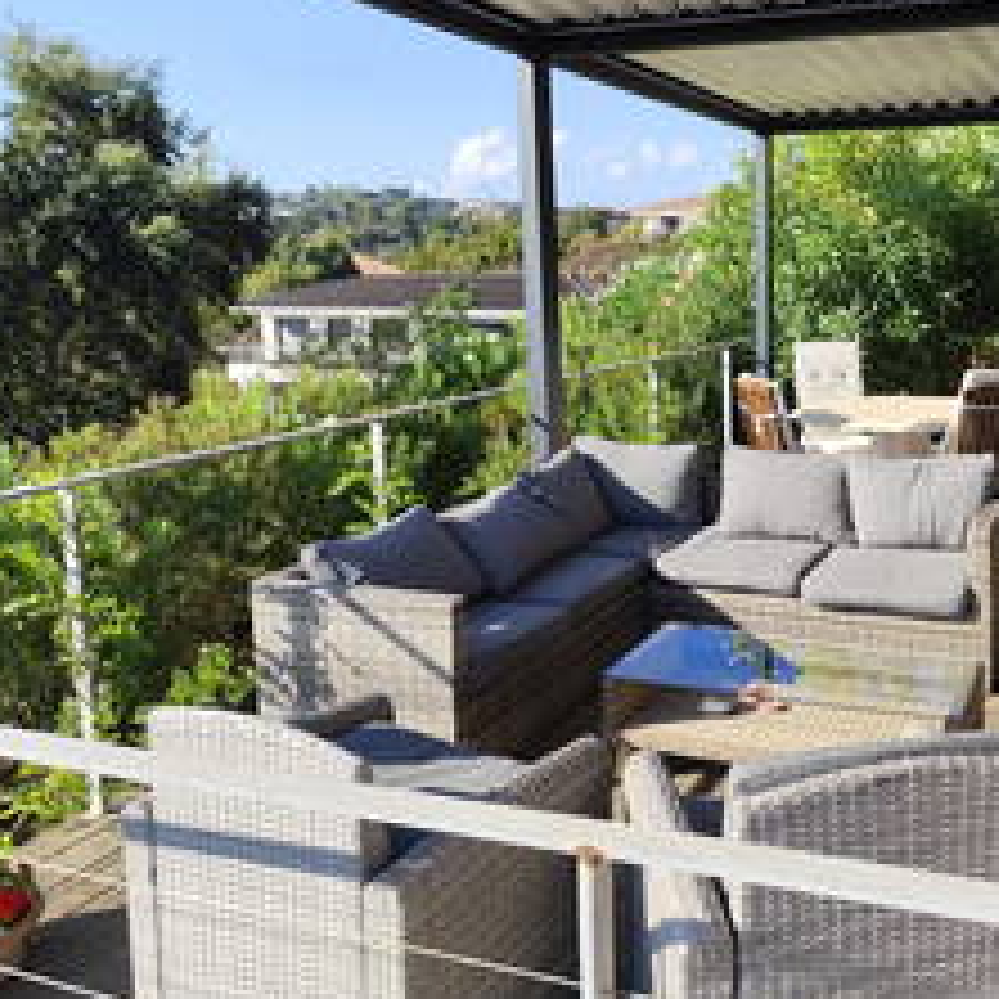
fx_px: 1077
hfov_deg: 47.8
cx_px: 752
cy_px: 410
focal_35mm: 33
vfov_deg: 49.5
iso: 50
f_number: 1.65
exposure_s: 1/603
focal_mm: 6.19
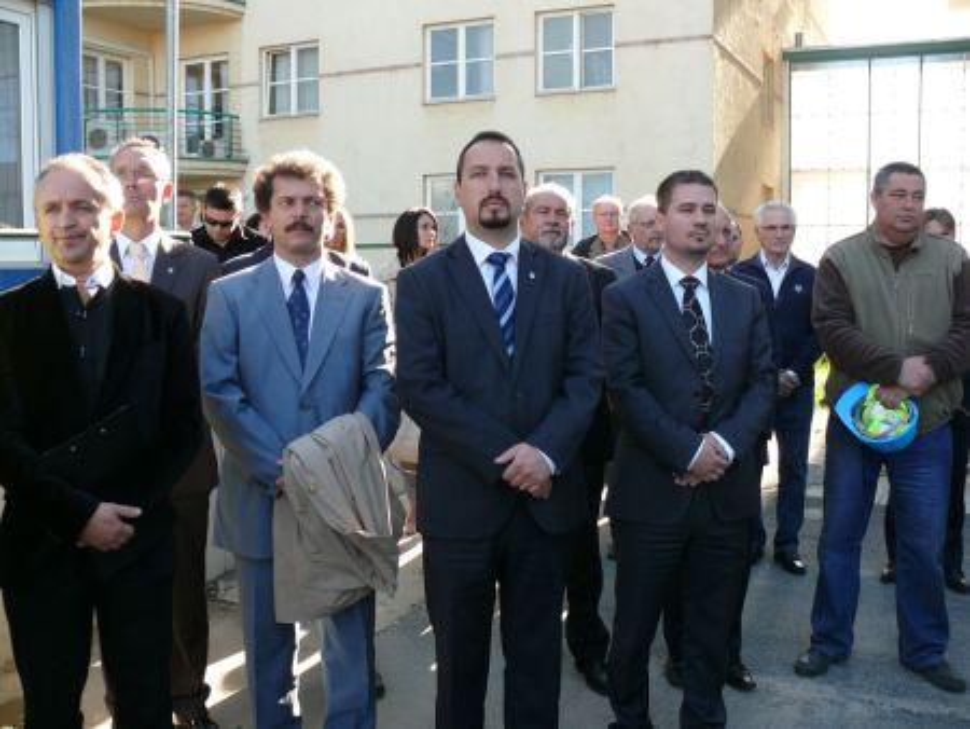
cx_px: 485
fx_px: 981
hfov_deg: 52.6
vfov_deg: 40.7
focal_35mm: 35
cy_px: 364
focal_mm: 7.4
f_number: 3.6
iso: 100
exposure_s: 1/125
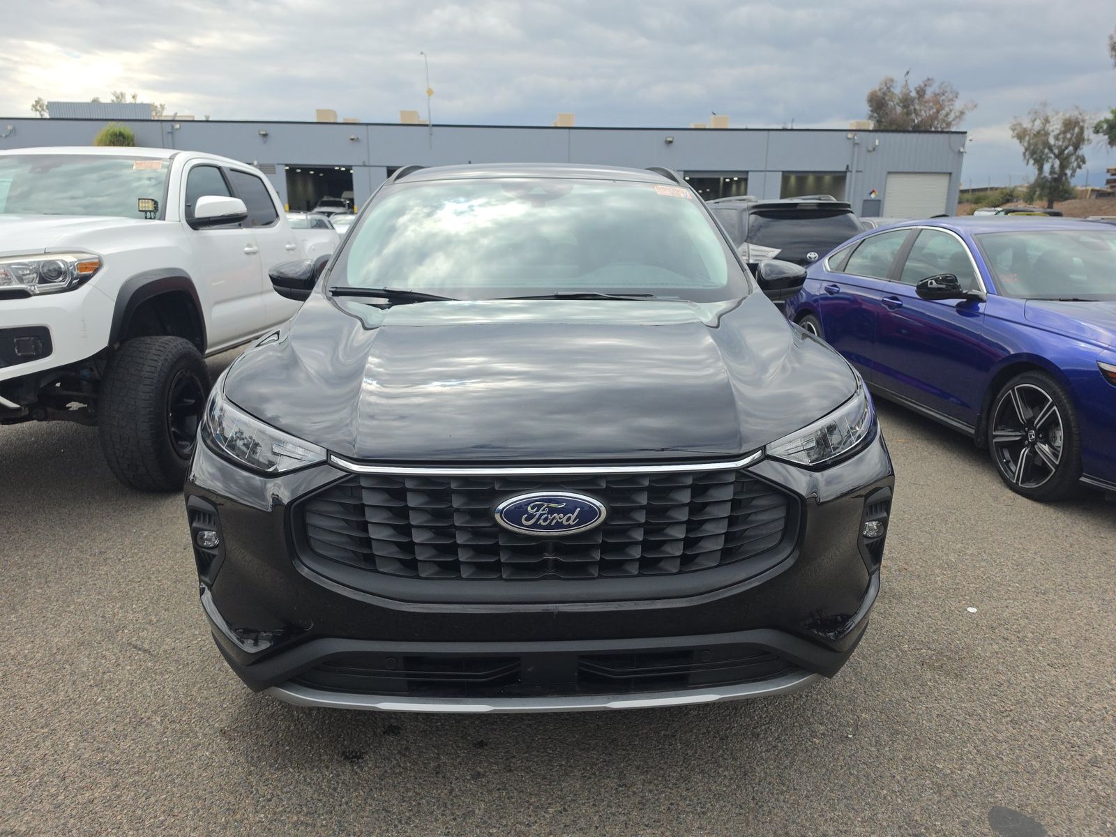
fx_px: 742
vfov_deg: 58.9
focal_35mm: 23
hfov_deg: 73.9
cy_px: 418
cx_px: 558
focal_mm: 6.5
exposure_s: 1/3890
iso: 64
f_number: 1.4
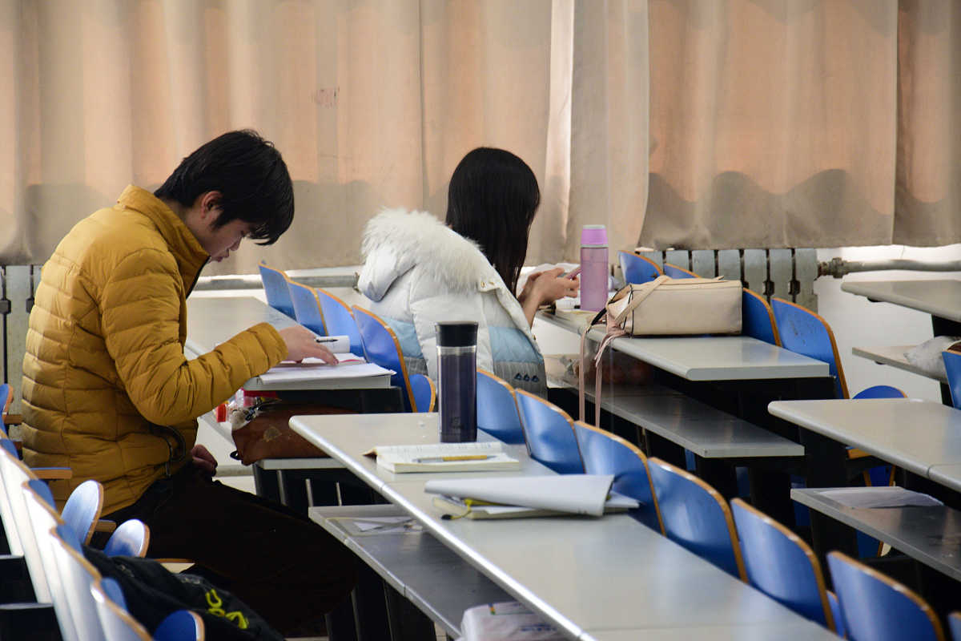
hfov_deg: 13.0
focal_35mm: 158
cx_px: 480
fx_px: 4204
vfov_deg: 8.7
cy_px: 320
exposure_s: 1/80
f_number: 5.6
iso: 800
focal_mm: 105
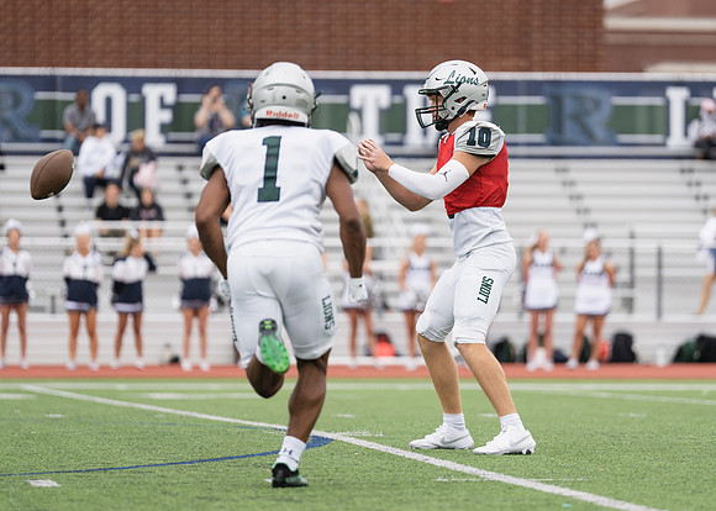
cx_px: 438
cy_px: 230
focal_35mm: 253
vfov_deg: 5.7
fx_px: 5151
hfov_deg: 7.9
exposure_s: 1/1250
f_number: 2.8
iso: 250
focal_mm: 200
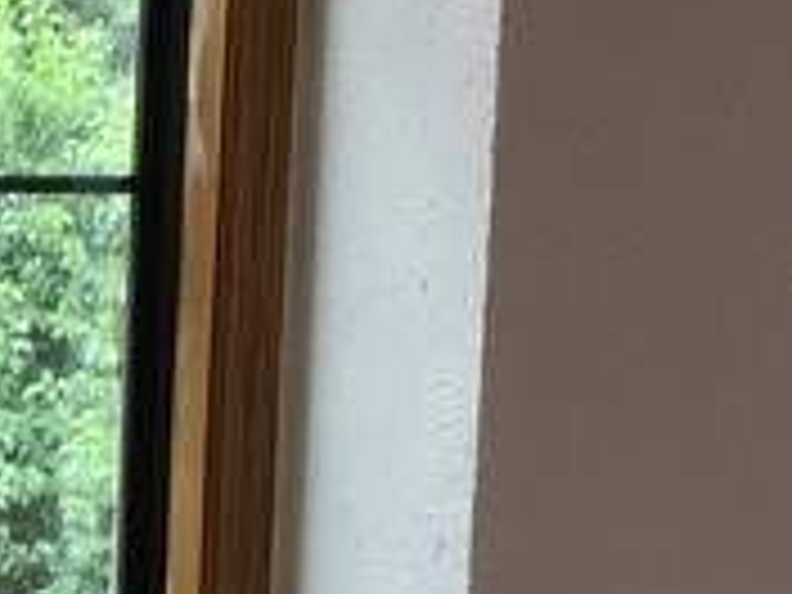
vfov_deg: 8.2
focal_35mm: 180
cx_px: -940
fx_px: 4118
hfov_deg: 10.0
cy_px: 657
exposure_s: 1/60
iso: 32
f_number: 2.4
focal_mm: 3.3
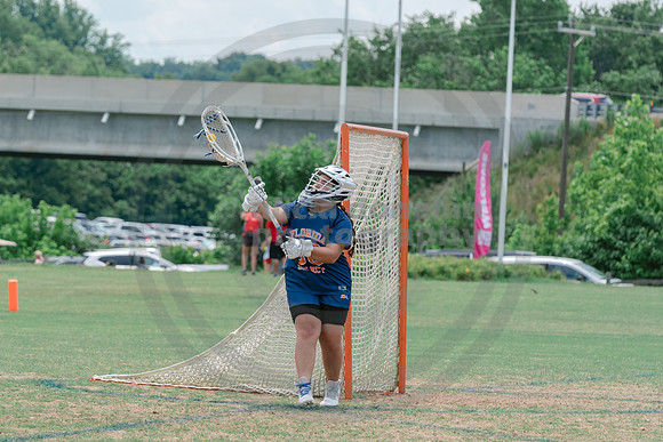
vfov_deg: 5.6
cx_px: 288
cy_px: 214
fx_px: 4514
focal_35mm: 245
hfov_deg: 8.4
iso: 250
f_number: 5
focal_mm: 150
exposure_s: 1/1600
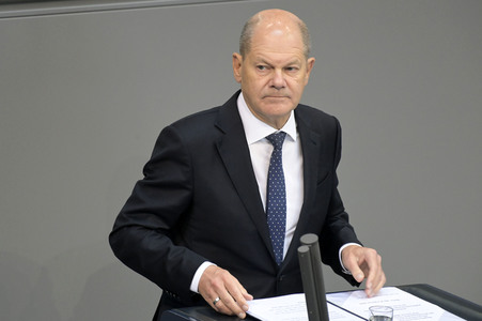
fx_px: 6422
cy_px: 160
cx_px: 241
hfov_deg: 4.3
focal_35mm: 480
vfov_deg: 2.9
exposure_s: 1/320
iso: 10000
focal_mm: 480
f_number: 5.6
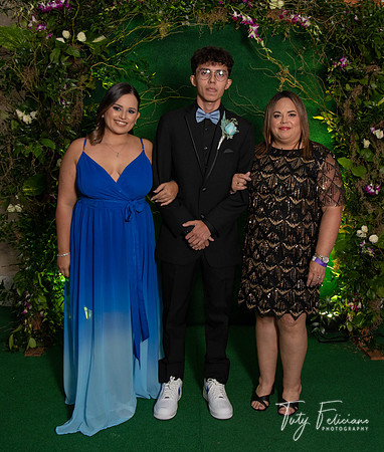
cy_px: 212
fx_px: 599
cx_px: 233
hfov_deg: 35.4
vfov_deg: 41.3
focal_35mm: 44
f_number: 4.5
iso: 800
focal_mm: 29
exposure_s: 1/60
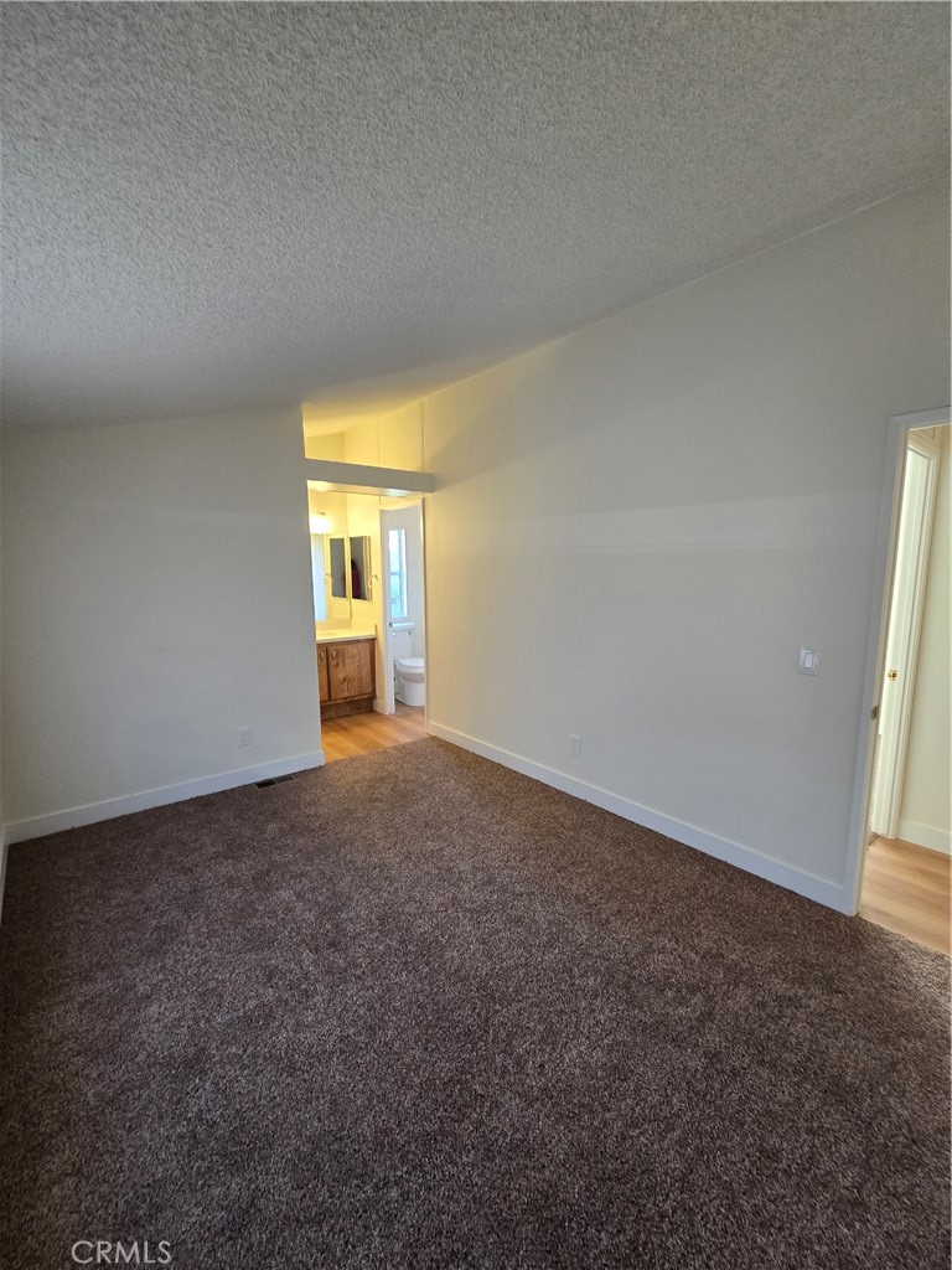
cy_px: 635
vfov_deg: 106.2
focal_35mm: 13
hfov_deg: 89.9
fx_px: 477
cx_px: 476
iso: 200
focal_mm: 2.2
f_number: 2.2
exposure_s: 1/60
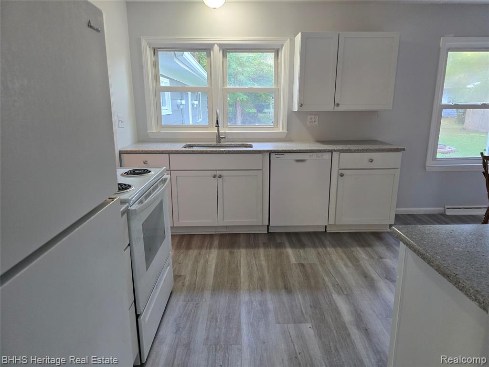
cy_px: 184
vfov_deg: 58.9
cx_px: 244
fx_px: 325
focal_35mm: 23
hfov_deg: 73.9
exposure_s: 1/120
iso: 400
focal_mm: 6.3
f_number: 1.7
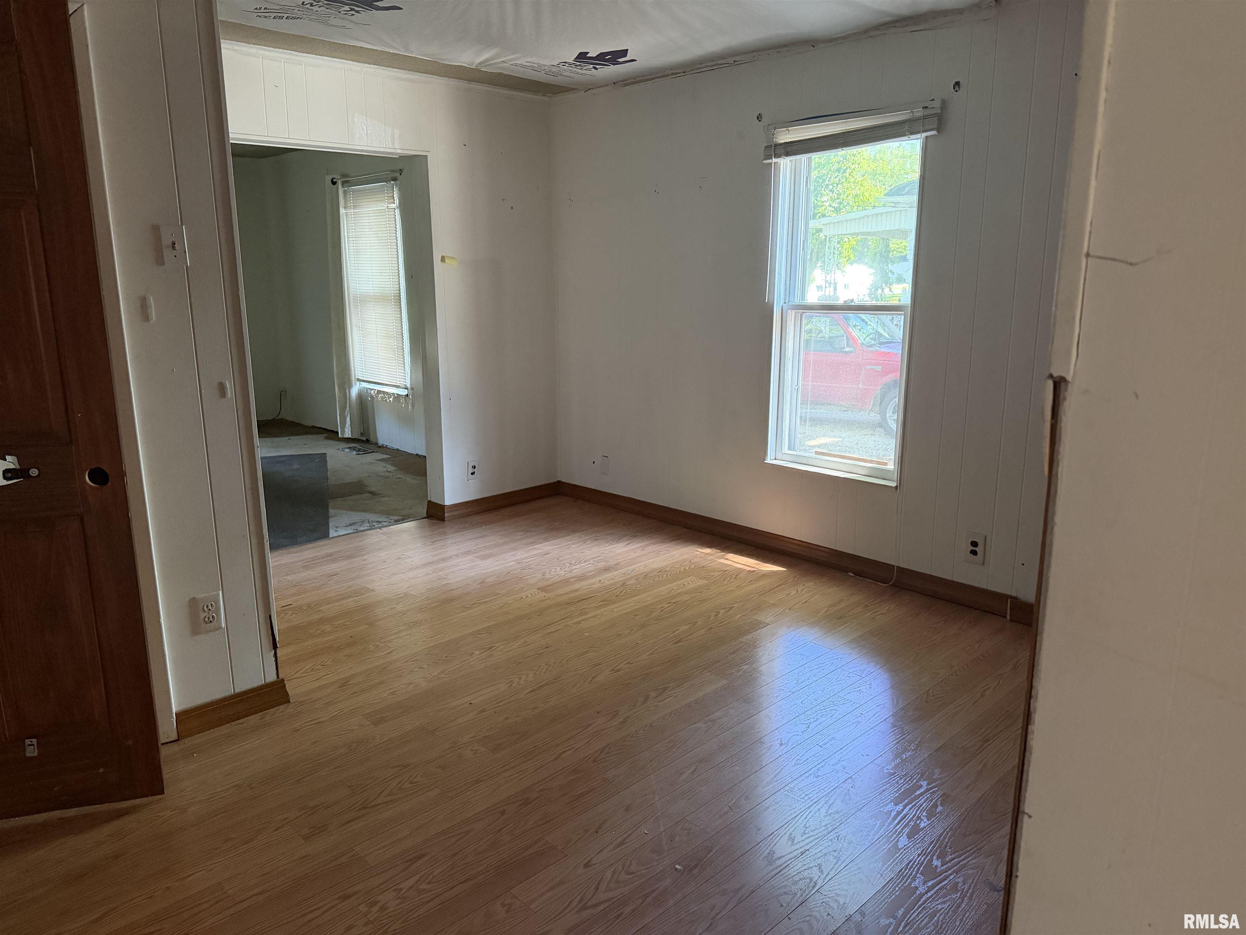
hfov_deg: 71.6
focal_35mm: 24
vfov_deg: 56.8
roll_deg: +0.5
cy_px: 468
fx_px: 864
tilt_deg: -10.9
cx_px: 623
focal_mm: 6.76
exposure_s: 1/55
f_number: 1.78
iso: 800
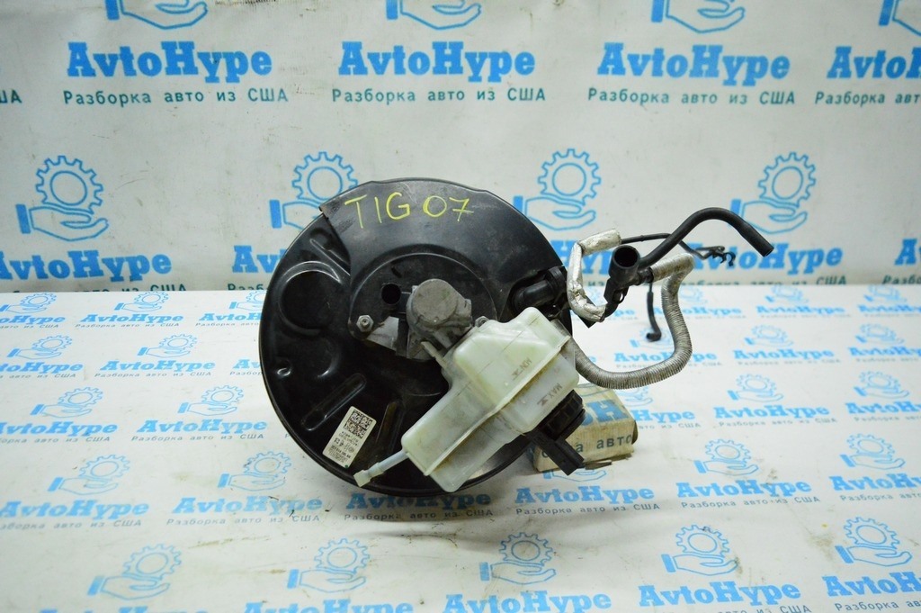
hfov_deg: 62.0
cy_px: 306
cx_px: 460
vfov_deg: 43.5
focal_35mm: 30
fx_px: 767
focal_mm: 20
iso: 6400
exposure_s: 1/800
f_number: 3.5
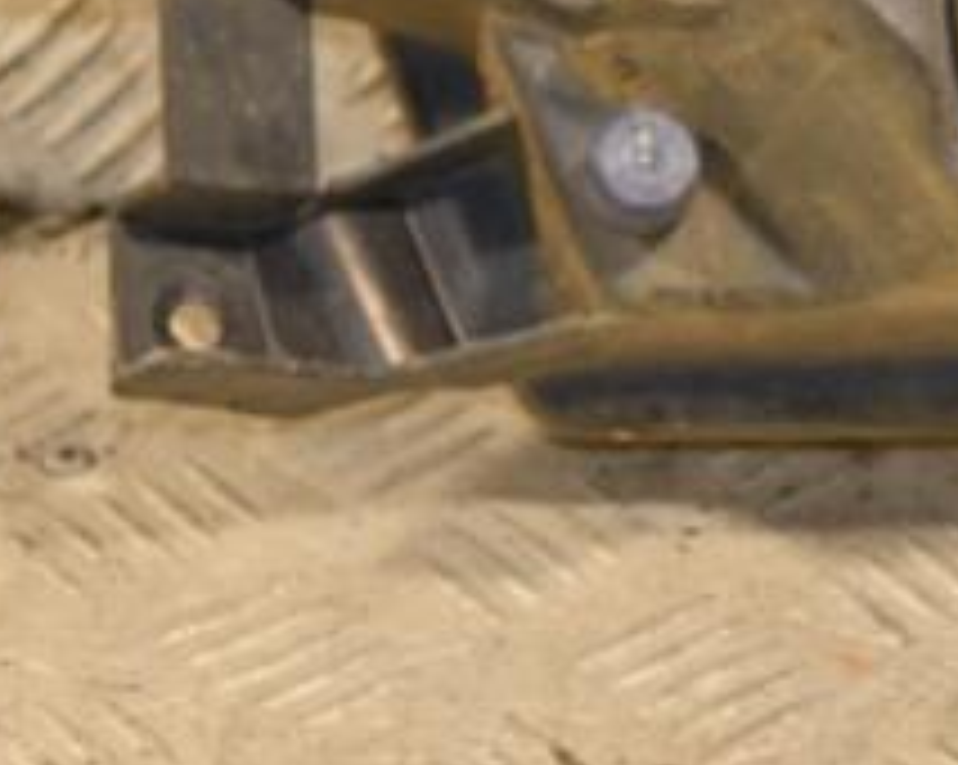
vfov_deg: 6.2
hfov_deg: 7.8
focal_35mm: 246
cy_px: -126
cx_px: 998
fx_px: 6968
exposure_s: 1/100
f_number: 5.3
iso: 800
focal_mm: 62
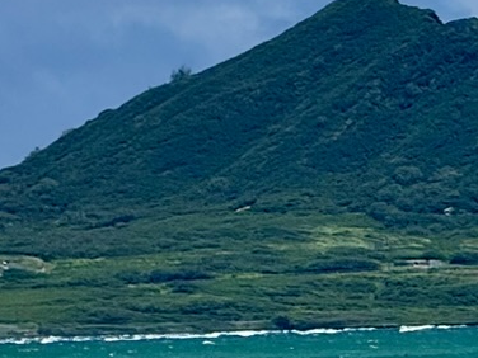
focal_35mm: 654
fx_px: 9031
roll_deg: +1.1
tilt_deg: -0.7
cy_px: 510
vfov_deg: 2.3
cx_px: 1028
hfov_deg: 3.0
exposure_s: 1/4651
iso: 50
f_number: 2.8
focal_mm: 15.66
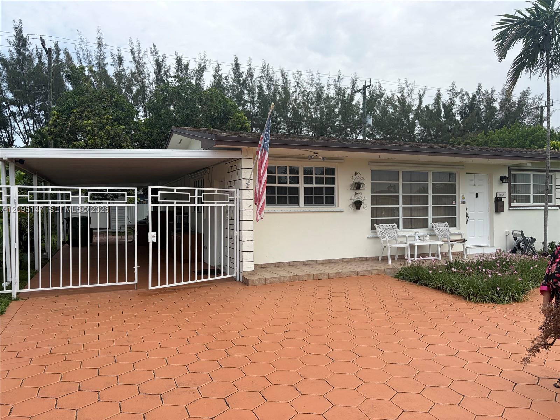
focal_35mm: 26
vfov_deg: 53.1
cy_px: 210
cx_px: 280
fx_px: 421
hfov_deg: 67.3
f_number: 1.6
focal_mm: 5.96
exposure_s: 1/1799
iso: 50
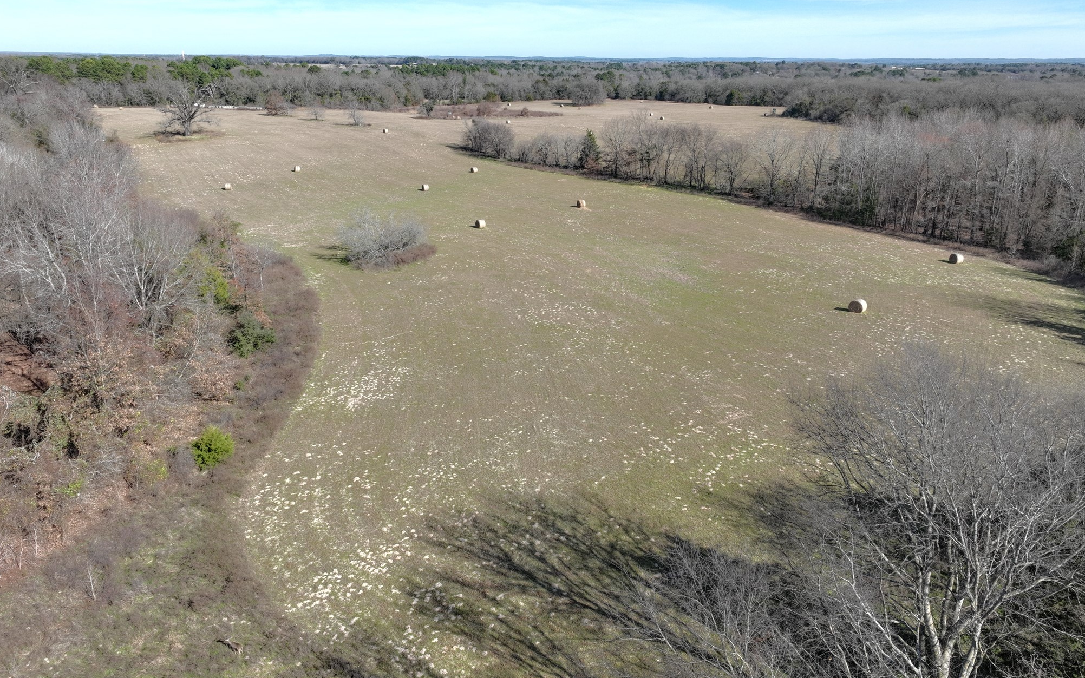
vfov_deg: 47.6
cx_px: 533
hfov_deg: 70.4
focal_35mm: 26
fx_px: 769
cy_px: 322
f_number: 7.1
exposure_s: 1/320
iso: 100
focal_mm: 12.29
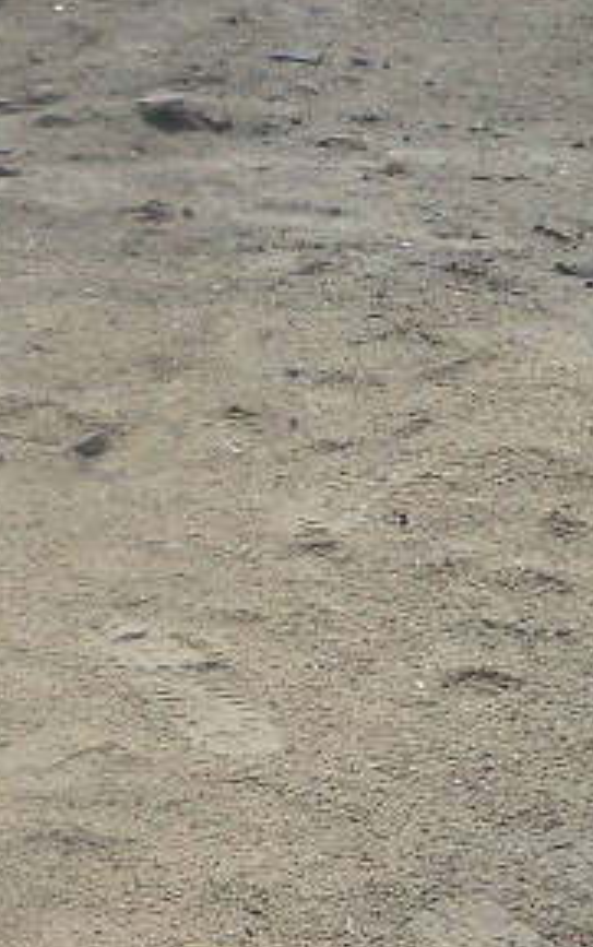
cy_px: 331
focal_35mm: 90
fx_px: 2324
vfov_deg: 22.9
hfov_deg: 12.3
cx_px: -708
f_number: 3.1
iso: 80
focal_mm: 4.3
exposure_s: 1/1500
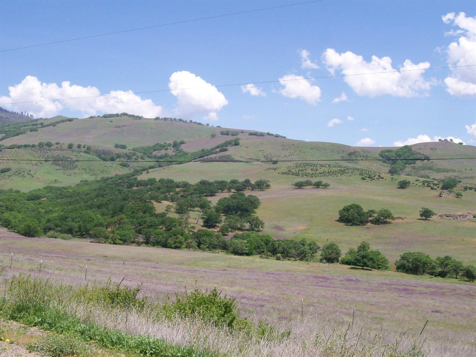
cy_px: 178
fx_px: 619
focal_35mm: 45
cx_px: 238
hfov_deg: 42.1
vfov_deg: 32.2
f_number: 5.4
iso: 80
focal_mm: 7.6
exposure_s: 1/398
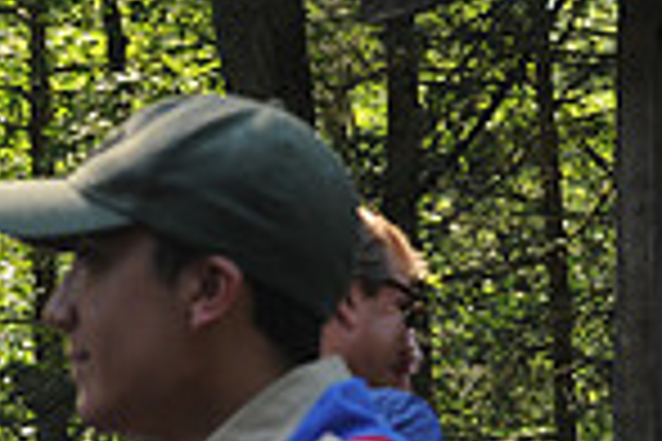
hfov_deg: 10.8
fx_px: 3475
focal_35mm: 189
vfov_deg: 7.2
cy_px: 590
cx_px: -36
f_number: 7.1
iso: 400
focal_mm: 48
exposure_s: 1/125
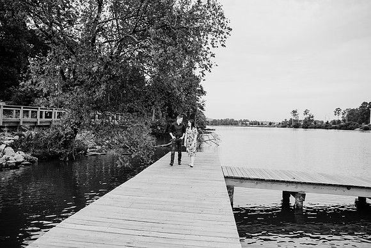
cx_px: 186
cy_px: 124
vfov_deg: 53.2
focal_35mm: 24
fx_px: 247
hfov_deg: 73.7
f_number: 2.8
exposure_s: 1/800
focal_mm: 24
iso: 200
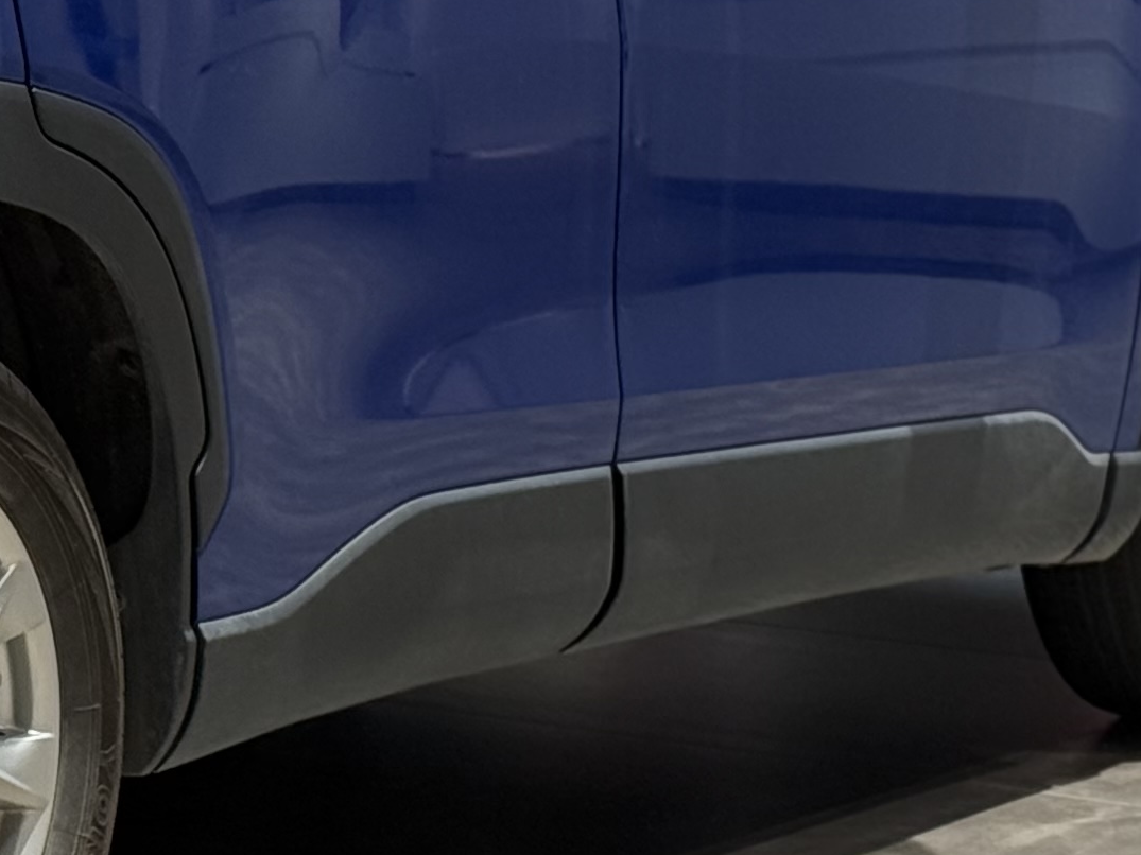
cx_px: -367
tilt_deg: -5.8
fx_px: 5932
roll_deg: -0.8
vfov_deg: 8.2
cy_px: 300
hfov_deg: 10.7
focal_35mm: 180
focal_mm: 6.76
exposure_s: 1/50
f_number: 1.78
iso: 160
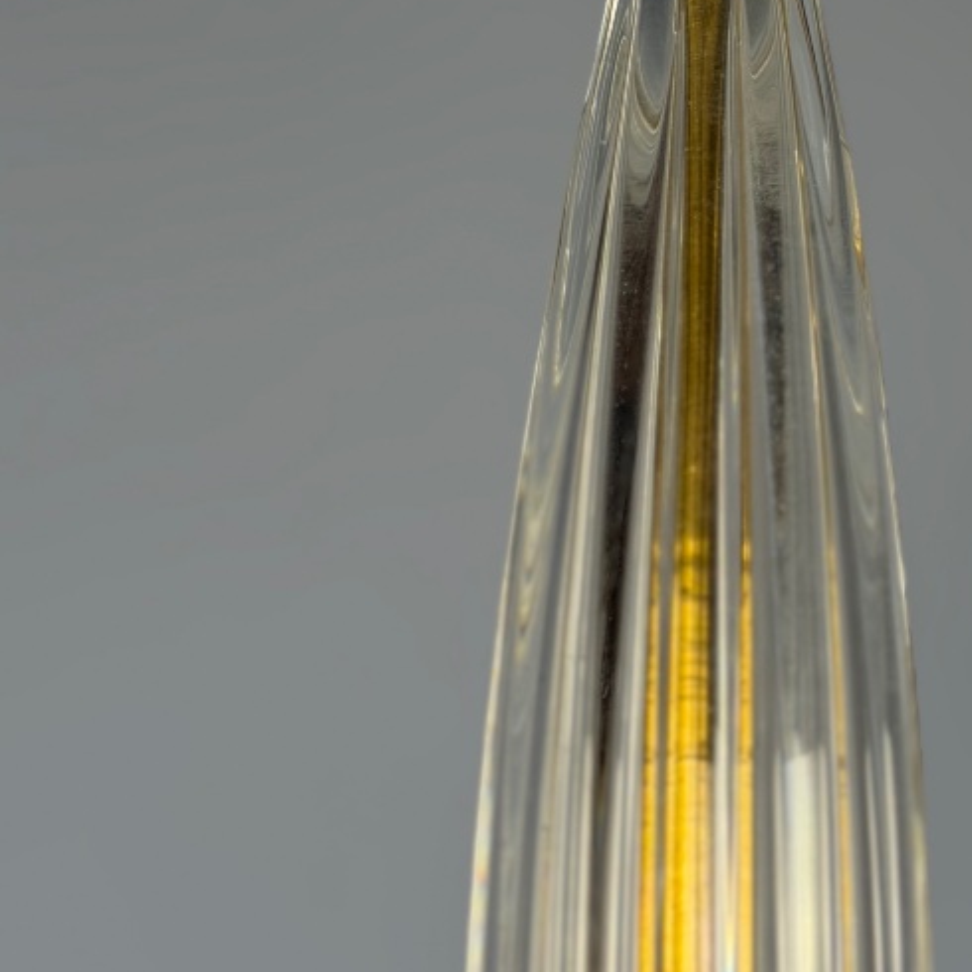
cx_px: 750
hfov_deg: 16.6
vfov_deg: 16.6
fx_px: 3304
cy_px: 208
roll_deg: +0.3
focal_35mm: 104
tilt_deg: +26.1
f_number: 1.78
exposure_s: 1/50
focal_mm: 6.76
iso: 64
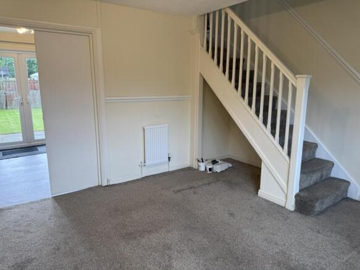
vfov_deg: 56.8
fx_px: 250
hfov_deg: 71.6
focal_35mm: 24
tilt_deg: -9.8
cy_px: 135
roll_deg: +0.4
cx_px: 180
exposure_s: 1/100
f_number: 1.78
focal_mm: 6.76
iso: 64
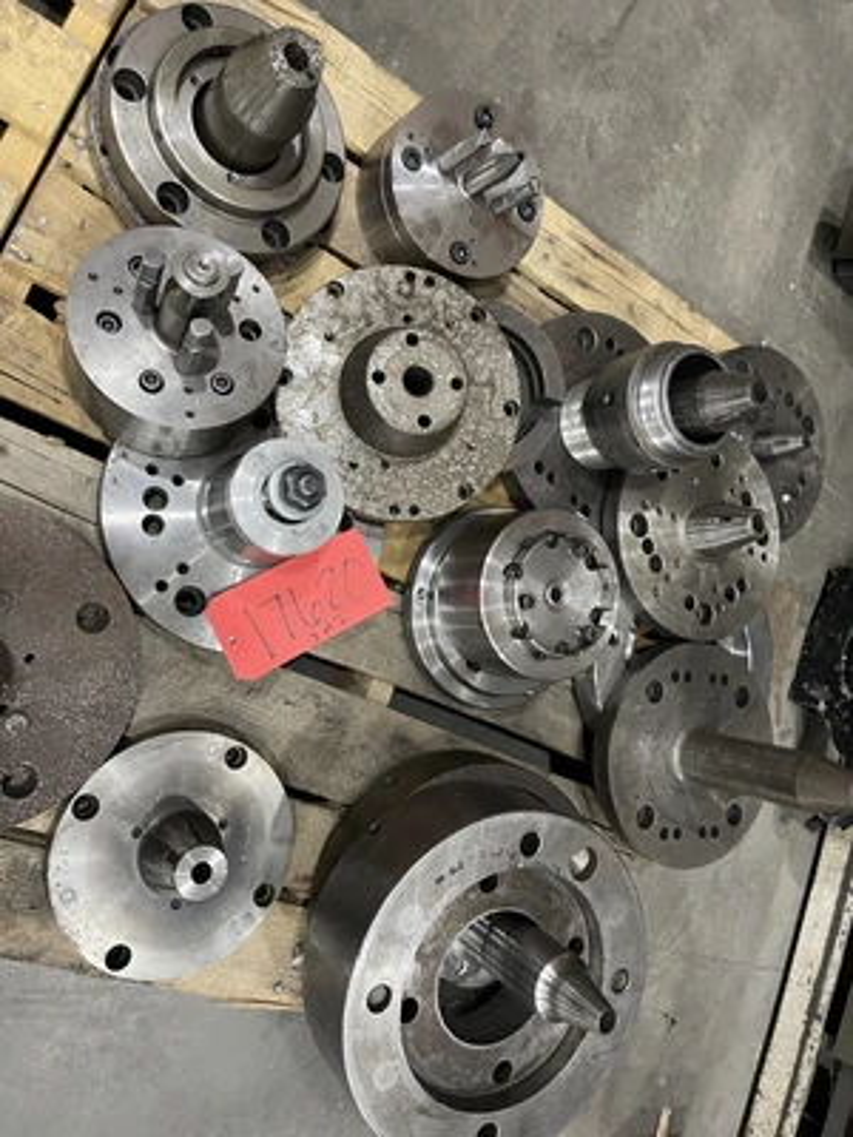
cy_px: 568
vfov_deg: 69.4
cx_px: 426
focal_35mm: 25
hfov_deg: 54.9
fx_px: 821
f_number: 1.6
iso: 400
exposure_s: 1/60
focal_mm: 5.1
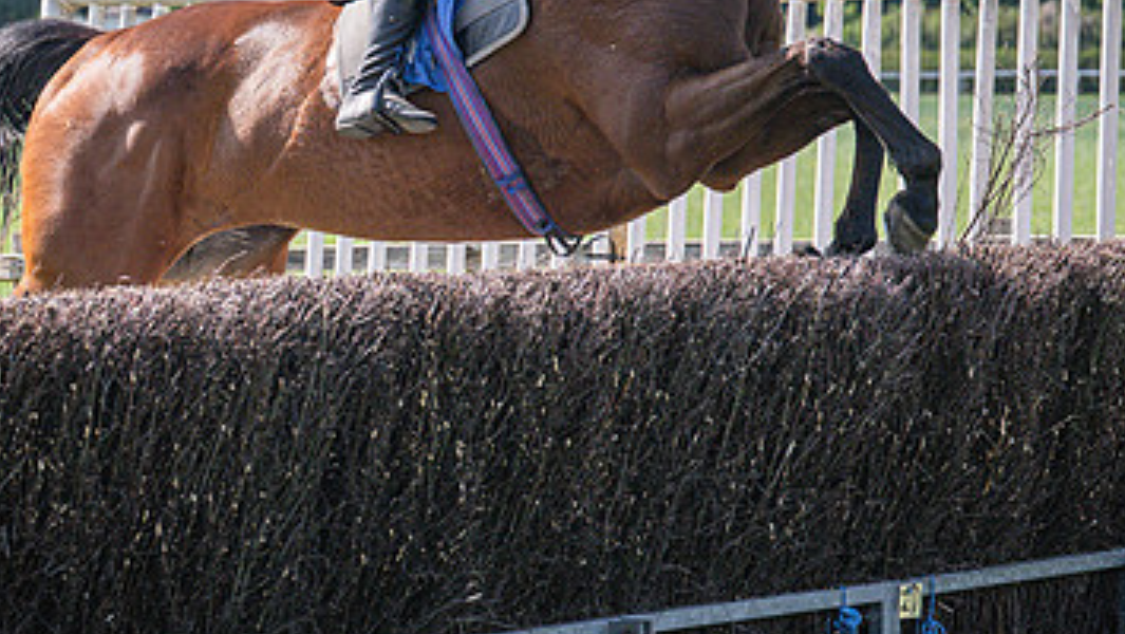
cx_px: 478
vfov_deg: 5.8
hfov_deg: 10.3
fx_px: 6267
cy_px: 204
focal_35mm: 210
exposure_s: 1/3200
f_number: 4
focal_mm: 76
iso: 400
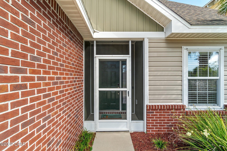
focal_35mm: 18
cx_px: 114
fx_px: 113
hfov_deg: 90.0
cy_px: 76
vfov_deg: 67.4
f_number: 8
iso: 100
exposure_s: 1/13
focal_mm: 12
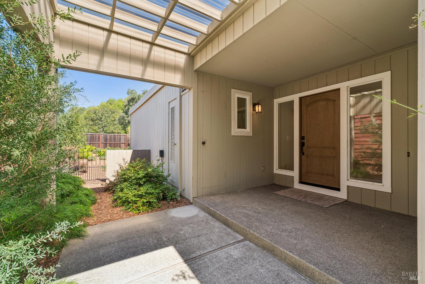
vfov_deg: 73.7
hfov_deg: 96.7
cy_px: 142
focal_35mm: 16
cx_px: 212
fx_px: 189
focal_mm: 16
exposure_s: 1/50
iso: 320
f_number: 11
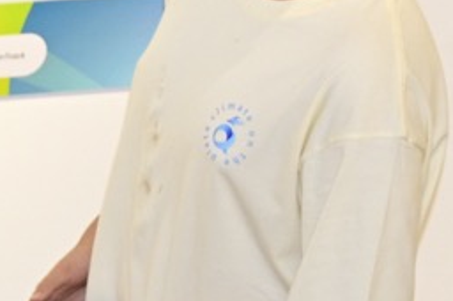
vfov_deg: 4.0
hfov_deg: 5.8
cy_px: 262
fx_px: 4336
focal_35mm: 345
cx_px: -625
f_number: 5
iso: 1000
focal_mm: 49
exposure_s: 1/160
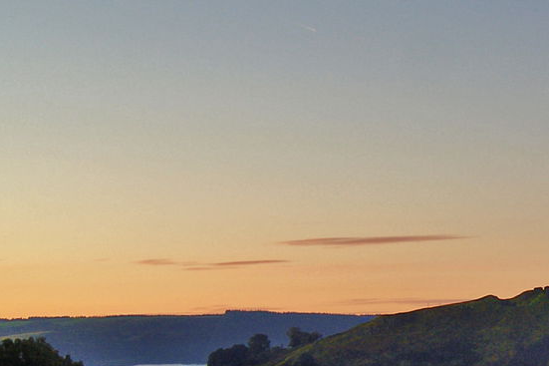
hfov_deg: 19.5
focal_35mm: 94
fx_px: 1433
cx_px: 763
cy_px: 302
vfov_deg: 14.4
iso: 100
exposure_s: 1/30
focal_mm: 18
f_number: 5.6
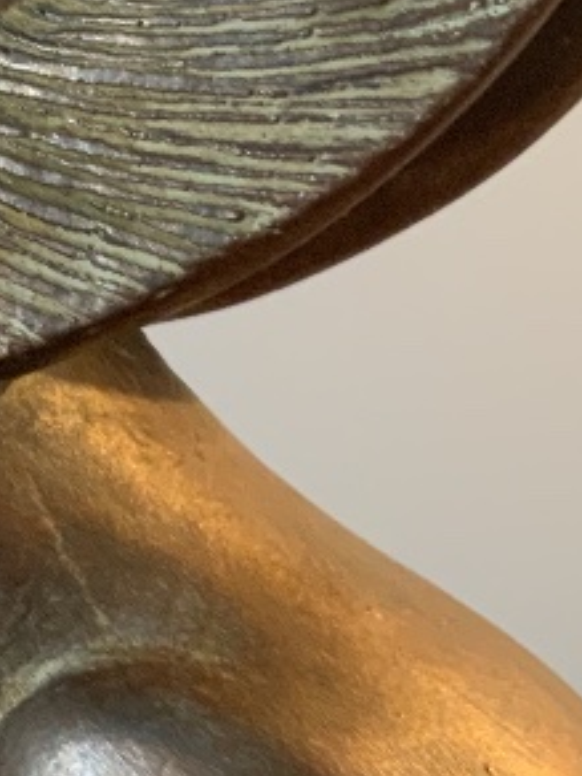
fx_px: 2668
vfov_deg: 16.4
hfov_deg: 12.2
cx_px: -125
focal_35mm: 119
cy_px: 144
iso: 160
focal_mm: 3
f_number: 1.8
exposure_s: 1/50
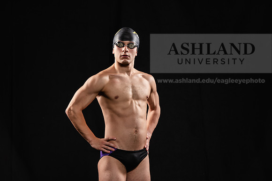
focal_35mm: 130
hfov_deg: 15.8
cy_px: 90
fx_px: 982
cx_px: 136
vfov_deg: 10.6
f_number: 6.3
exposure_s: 1/200
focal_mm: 130
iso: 400
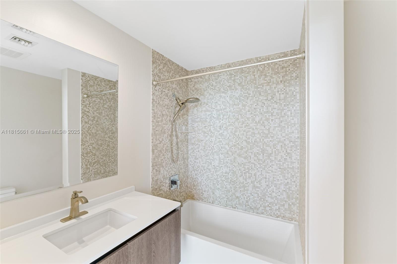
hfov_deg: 98.9
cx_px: 198
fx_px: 170
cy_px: 132
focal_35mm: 15
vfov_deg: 75.8
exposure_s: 1/1.67
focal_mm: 15.4
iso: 200
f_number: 8
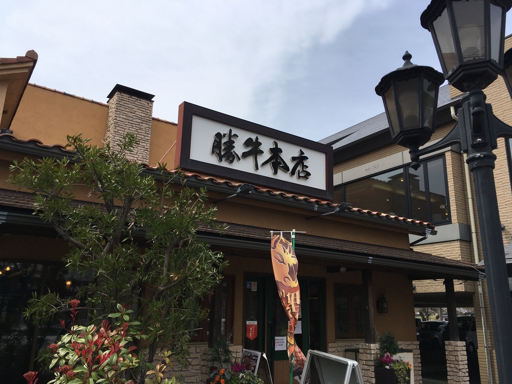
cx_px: 256
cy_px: 192
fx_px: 429
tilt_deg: +14.4
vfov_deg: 48.2
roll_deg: +0.0
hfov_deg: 61.7
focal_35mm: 29
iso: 25
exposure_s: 1/1972
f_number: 2.2
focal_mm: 4.15
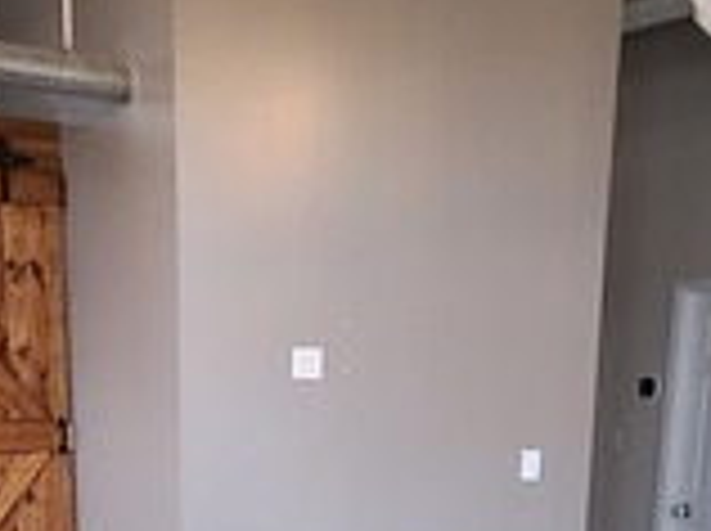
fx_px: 1128
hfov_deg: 35.0
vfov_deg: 23.2
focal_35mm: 55
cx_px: 317
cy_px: 706
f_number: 2.2
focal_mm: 2.2
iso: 400
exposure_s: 1/30
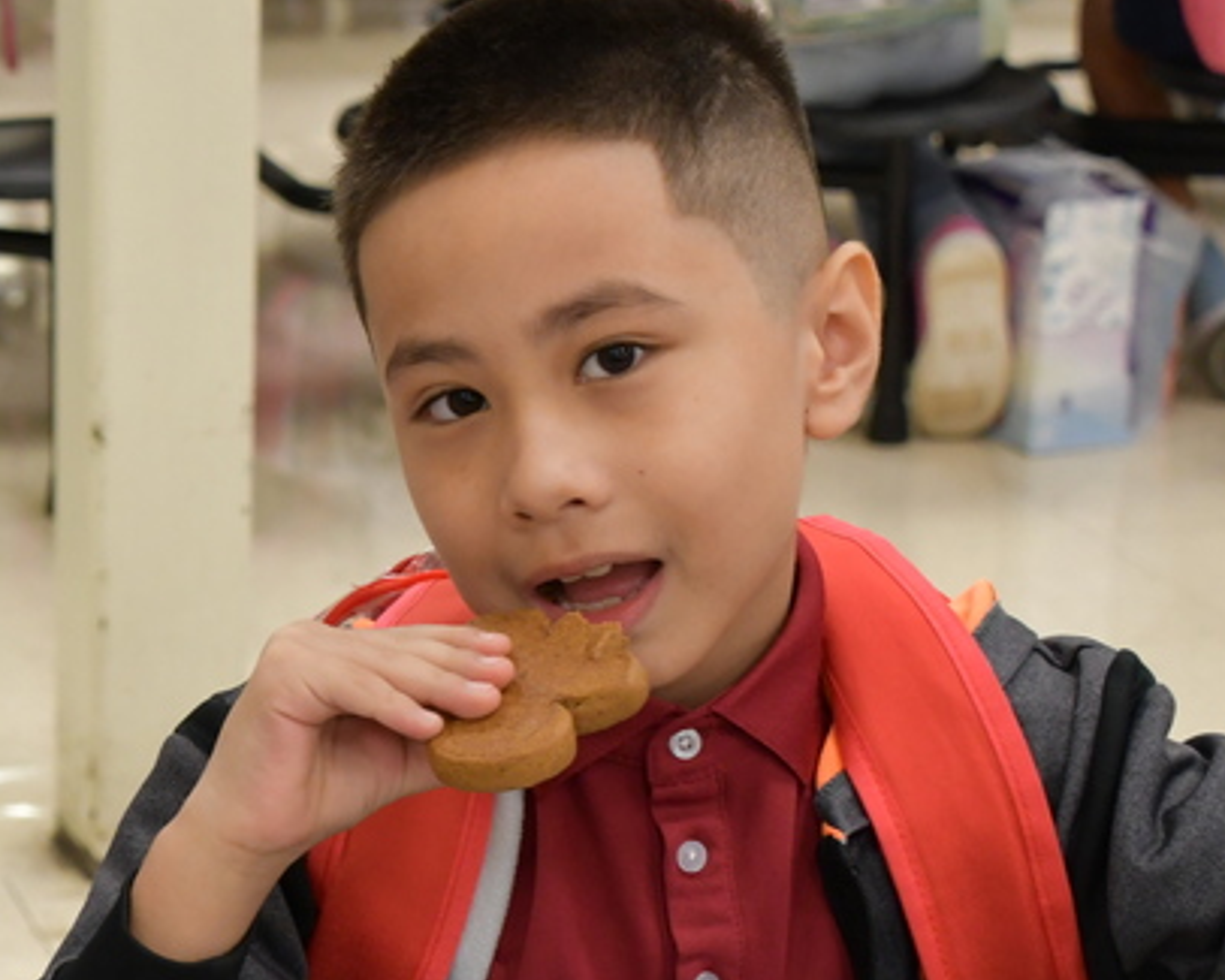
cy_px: 761
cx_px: 112
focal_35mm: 123
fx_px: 4460
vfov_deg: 12.5
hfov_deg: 15.4
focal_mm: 35
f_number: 5
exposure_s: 1/100
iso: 1600
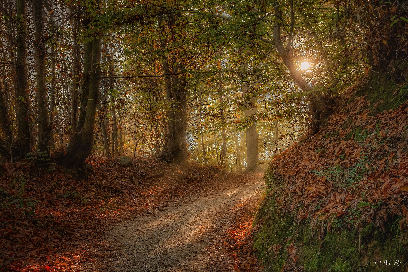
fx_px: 476
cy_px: 136
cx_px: 204
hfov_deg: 46.4
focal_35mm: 42
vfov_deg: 31.9
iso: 1400
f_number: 5.6
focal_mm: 28
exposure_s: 1/800
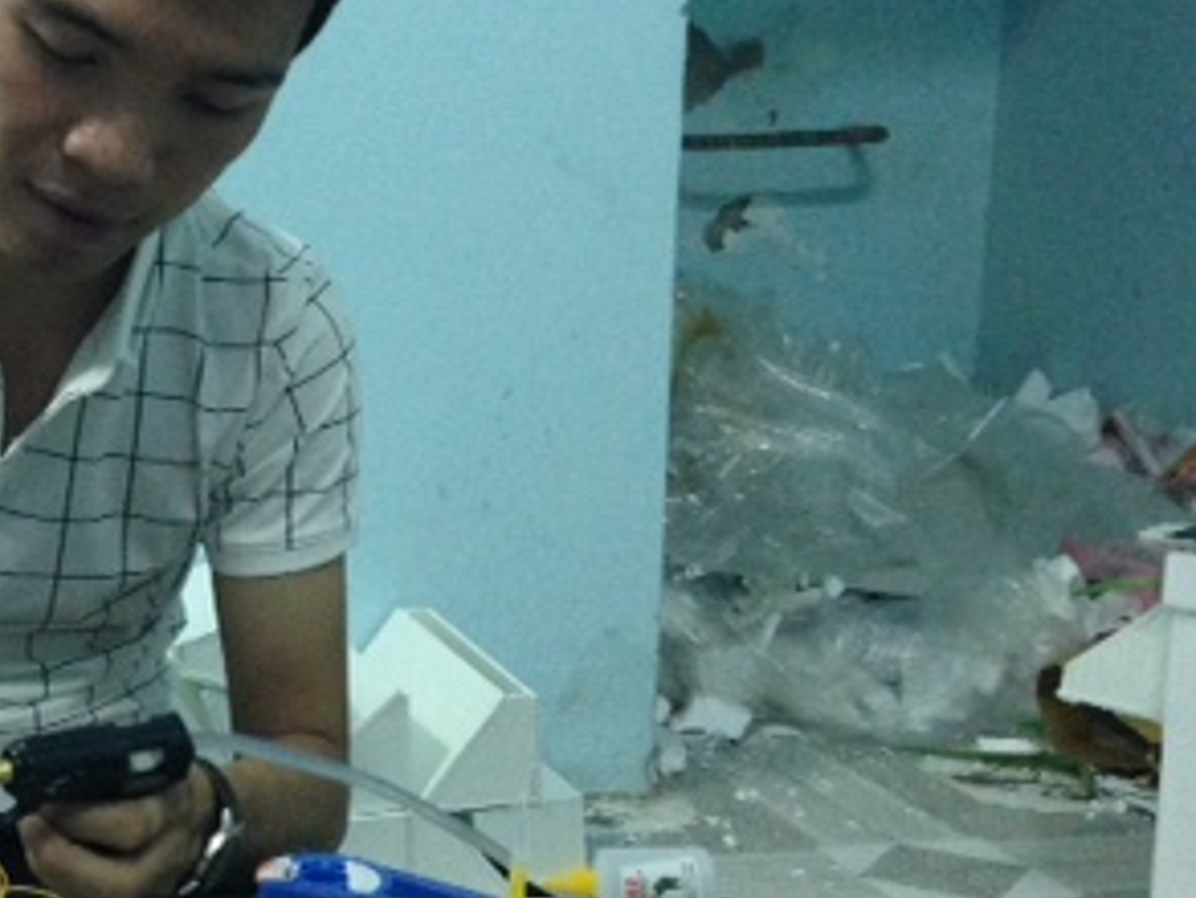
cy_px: 498
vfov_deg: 20.4
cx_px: -33
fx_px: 2489
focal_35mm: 72
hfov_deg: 25.5
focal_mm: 4.12
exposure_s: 1/20
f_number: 2.4
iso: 250
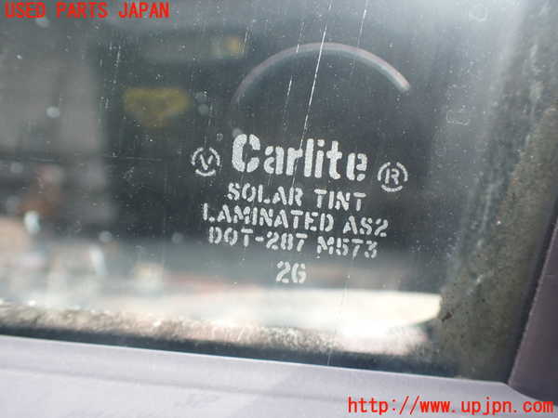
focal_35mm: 30
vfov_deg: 46.8
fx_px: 484
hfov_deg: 60.0
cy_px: 209
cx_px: 279
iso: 160
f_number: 2.3
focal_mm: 5.4
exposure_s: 1/125
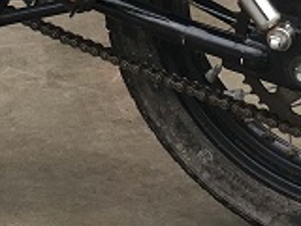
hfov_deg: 15.3
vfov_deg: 10.9
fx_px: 1113
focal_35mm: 128
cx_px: 64
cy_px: -172
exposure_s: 1/60
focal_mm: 4.15
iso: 25
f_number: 2.2
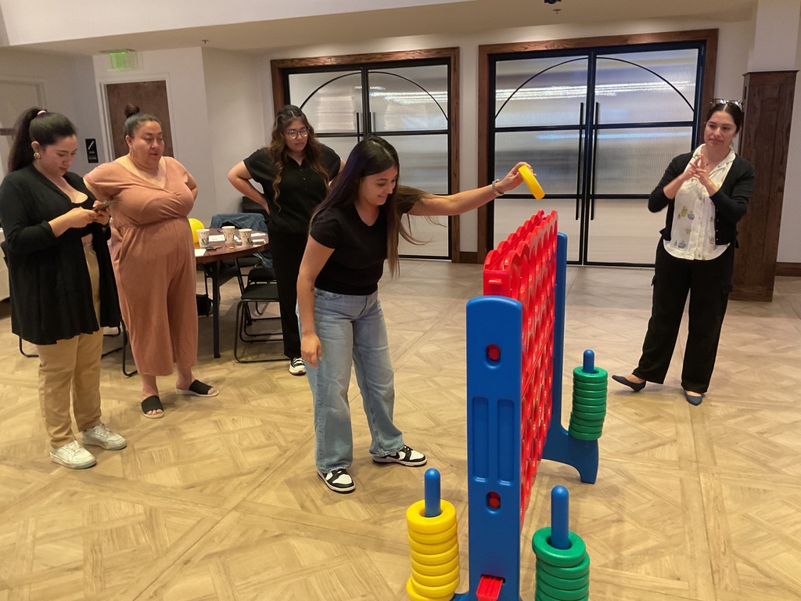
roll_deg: +1.5
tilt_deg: -13.7
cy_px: 300
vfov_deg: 48.2
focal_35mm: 29
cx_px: 400
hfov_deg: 61.7
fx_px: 671
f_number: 1.8
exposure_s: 1/40
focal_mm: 3
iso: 200
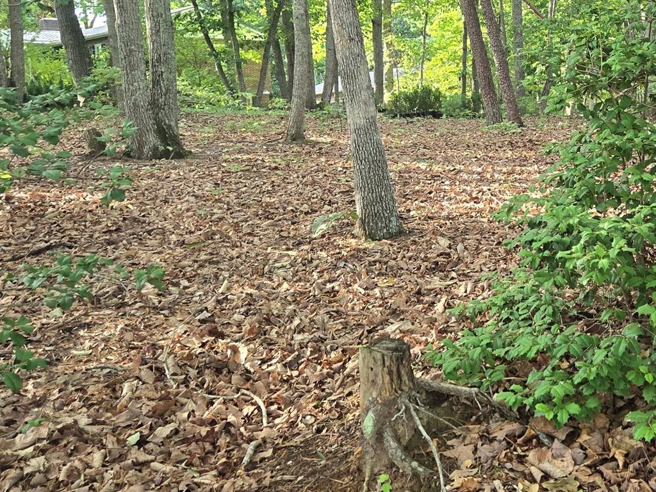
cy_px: 217
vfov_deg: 31.5
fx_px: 872
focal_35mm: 46
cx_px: 527
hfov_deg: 39.6
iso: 160
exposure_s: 1/180
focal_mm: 5.4
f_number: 1.8
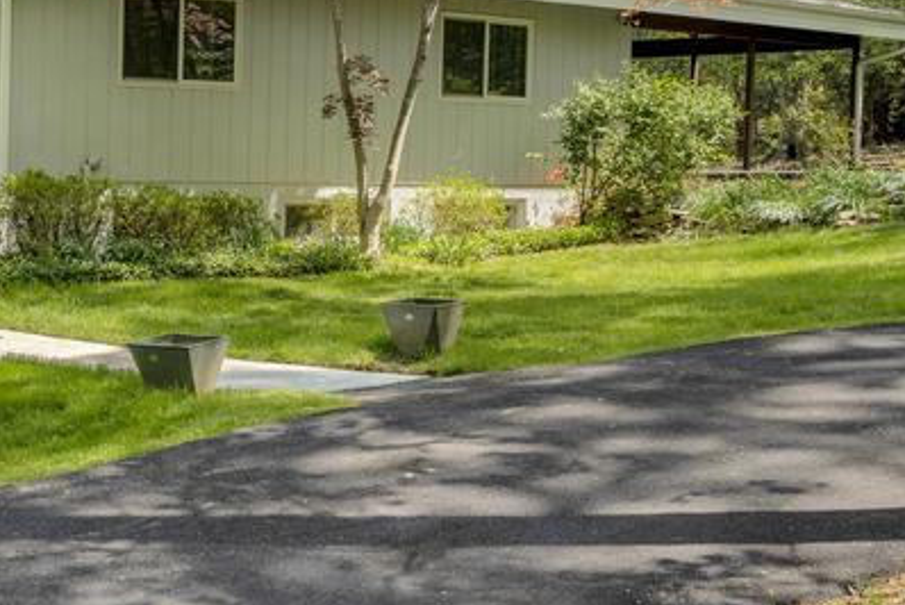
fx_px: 1384
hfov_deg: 34.4
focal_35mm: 55
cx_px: 107
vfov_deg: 22.9
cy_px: -90
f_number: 8
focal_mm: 21.4
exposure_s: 1/160
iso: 100
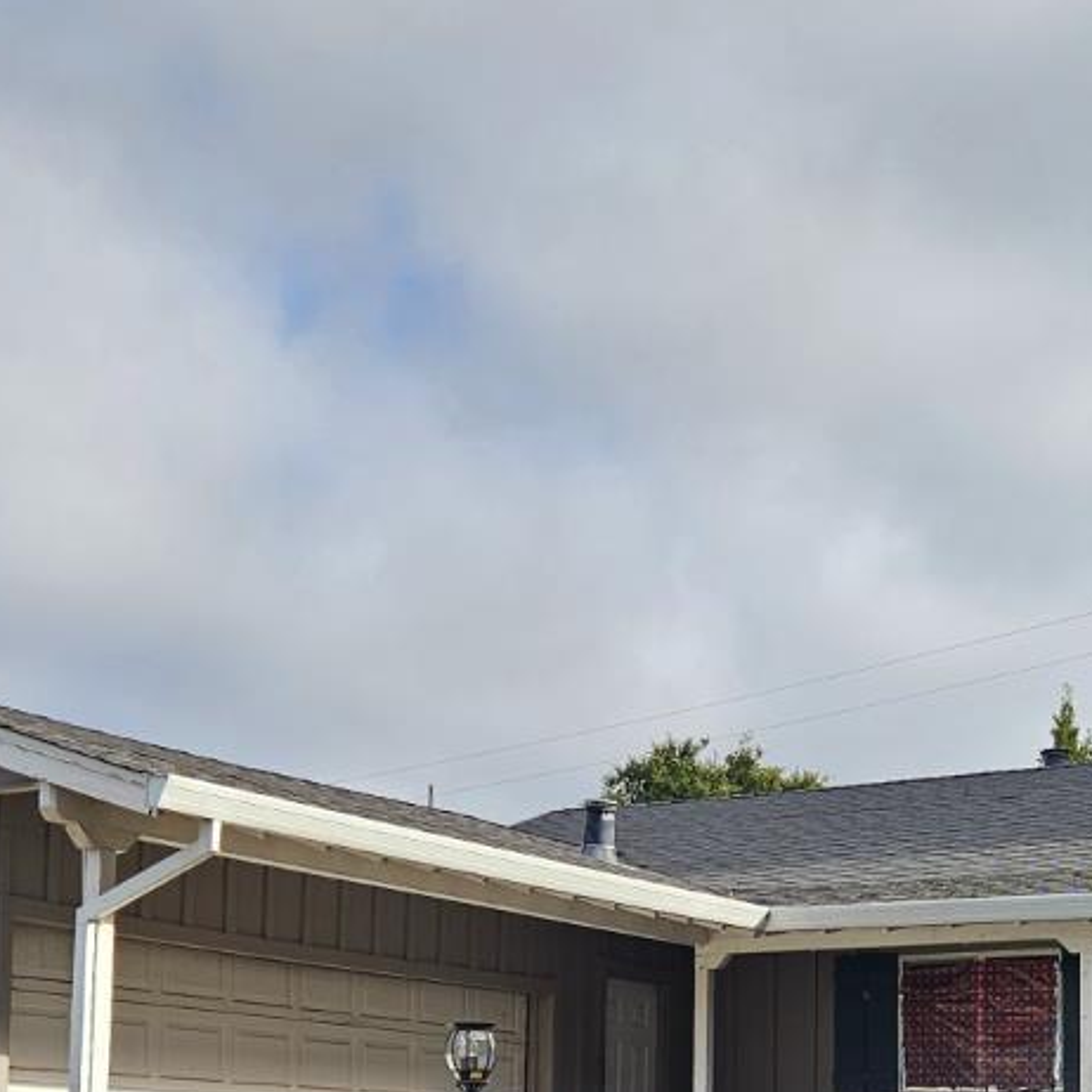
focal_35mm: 66
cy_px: 977
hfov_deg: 25.9
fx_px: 2356
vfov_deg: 25.3
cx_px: 761
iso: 25
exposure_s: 1/1418
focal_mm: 5.4
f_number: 1.8
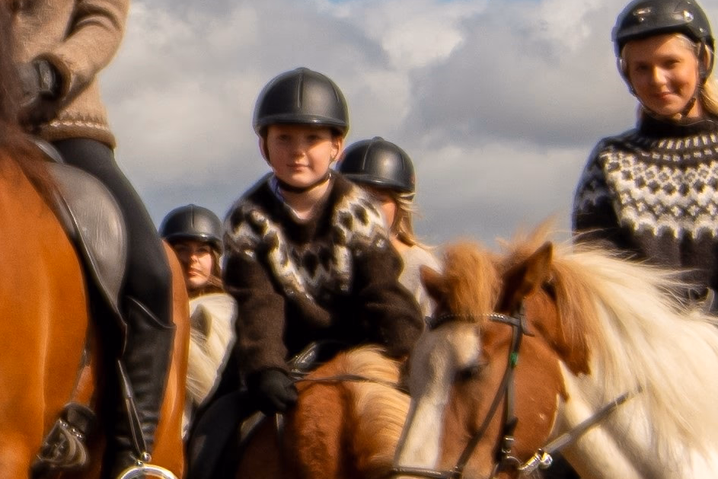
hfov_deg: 8.1
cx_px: -452
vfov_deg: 5.5
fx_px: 4947
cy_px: 228
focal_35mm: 248
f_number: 2.8
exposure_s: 1/4000
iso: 125
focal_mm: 28
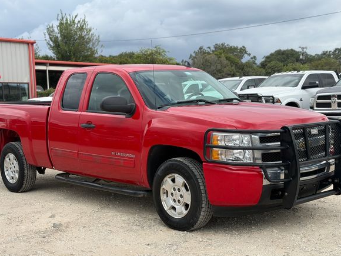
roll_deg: +1.8
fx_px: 522
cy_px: 141
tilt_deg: -3.5
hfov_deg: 36.2
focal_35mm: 53
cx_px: 168
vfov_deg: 27.5
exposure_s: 1/2762
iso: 80
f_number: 1.78
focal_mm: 6.76
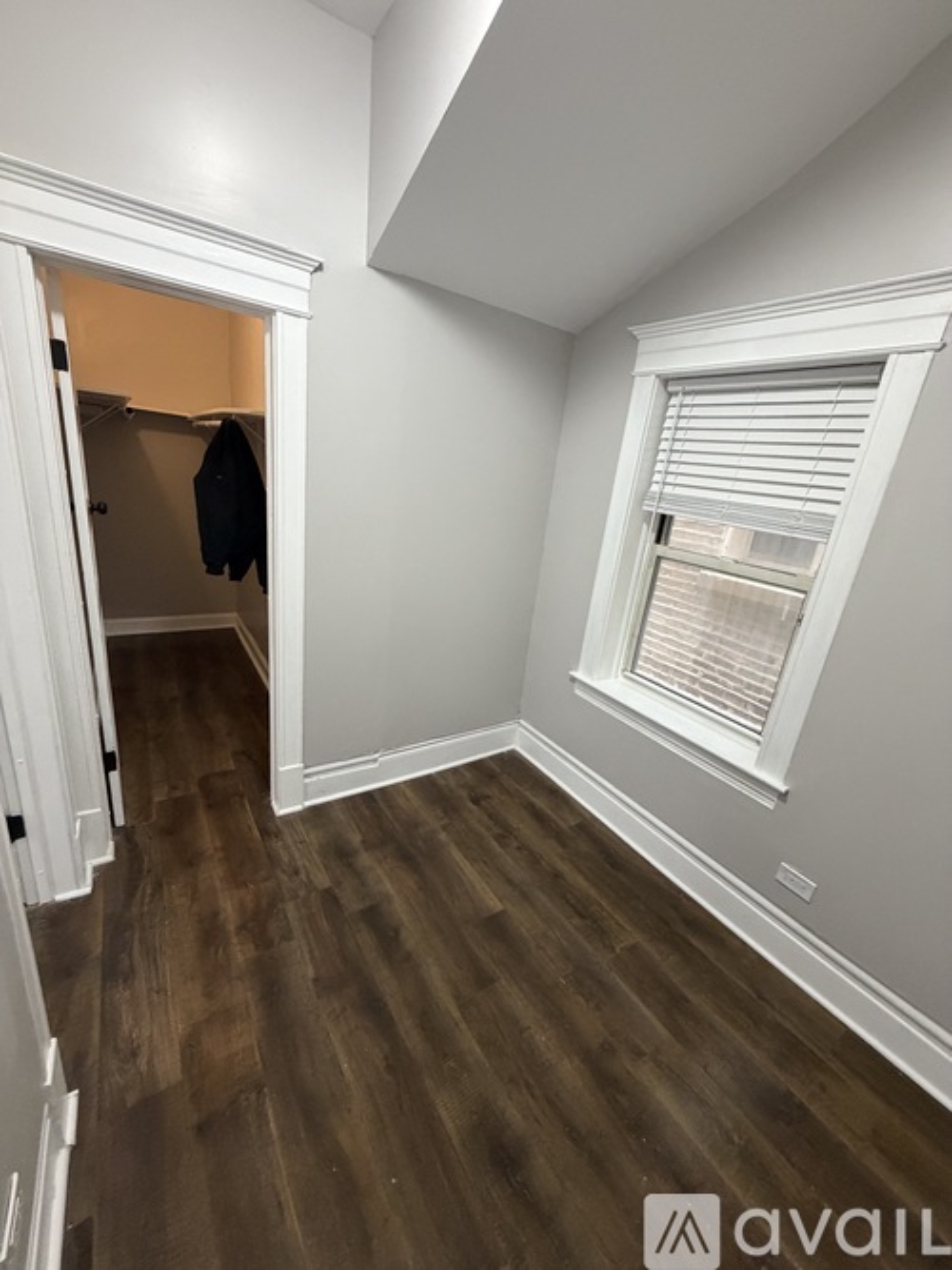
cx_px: 476
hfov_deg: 85.7
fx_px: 514
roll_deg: -6.8
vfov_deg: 102.1
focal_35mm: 14
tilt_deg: -17.5
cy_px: 635
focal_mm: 2.22
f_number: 2.2
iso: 400
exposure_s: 1/60
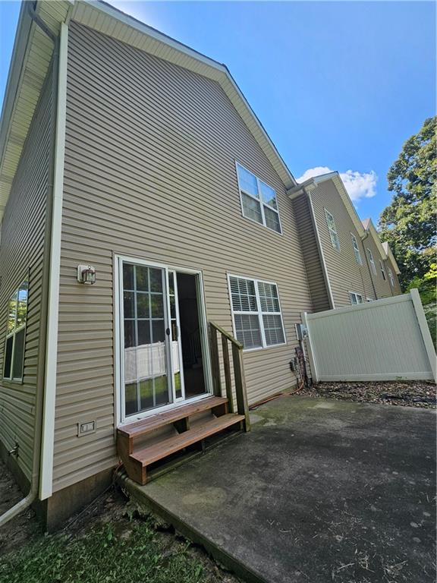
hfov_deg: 89.9
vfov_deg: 106.2
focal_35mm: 13
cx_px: 218
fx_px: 219
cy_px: 292
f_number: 2.2
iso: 50
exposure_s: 1/796
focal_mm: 2.2
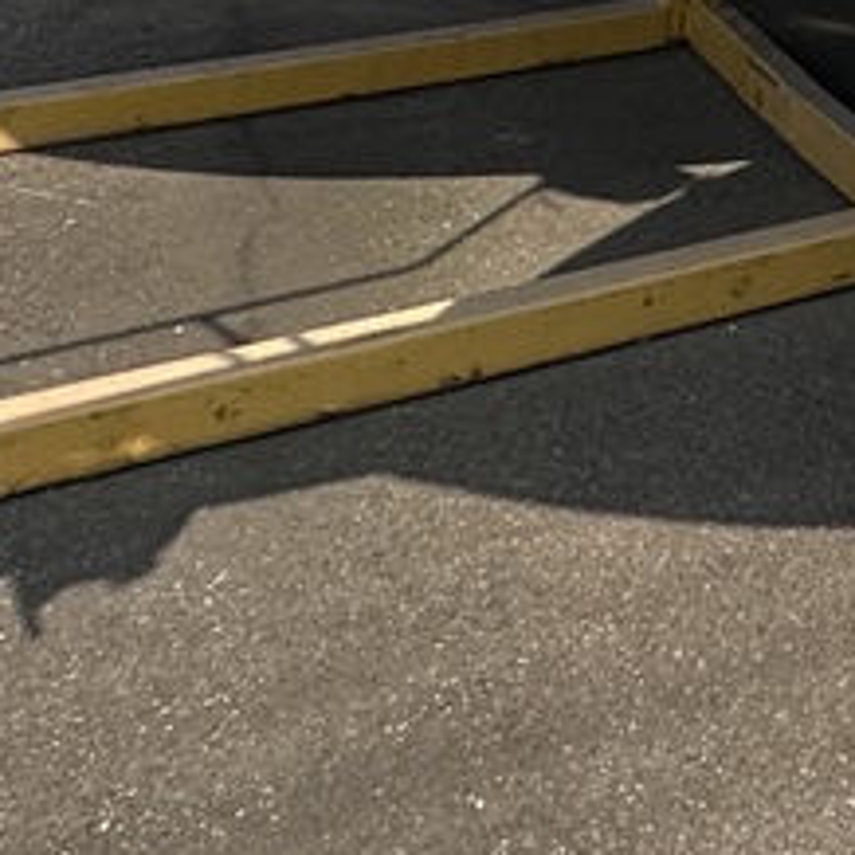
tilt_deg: +7.4
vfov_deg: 18.1
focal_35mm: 68
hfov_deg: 19.6
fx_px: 1900
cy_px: -816
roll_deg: -3.0
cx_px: 1490
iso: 50
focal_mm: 2.22
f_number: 2.2
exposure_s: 1/3125
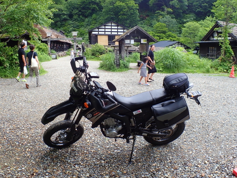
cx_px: 109
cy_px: 74
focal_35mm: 31
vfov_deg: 45.3
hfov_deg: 58.3
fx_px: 212
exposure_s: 1/320
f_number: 2.8
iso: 100
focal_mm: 4.5
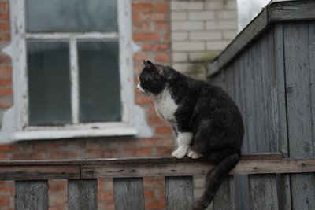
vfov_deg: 19.5
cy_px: 105
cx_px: 158
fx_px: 613
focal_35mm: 70
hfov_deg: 28.8
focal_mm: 70
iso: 100
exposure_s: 1/80
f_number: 2.8
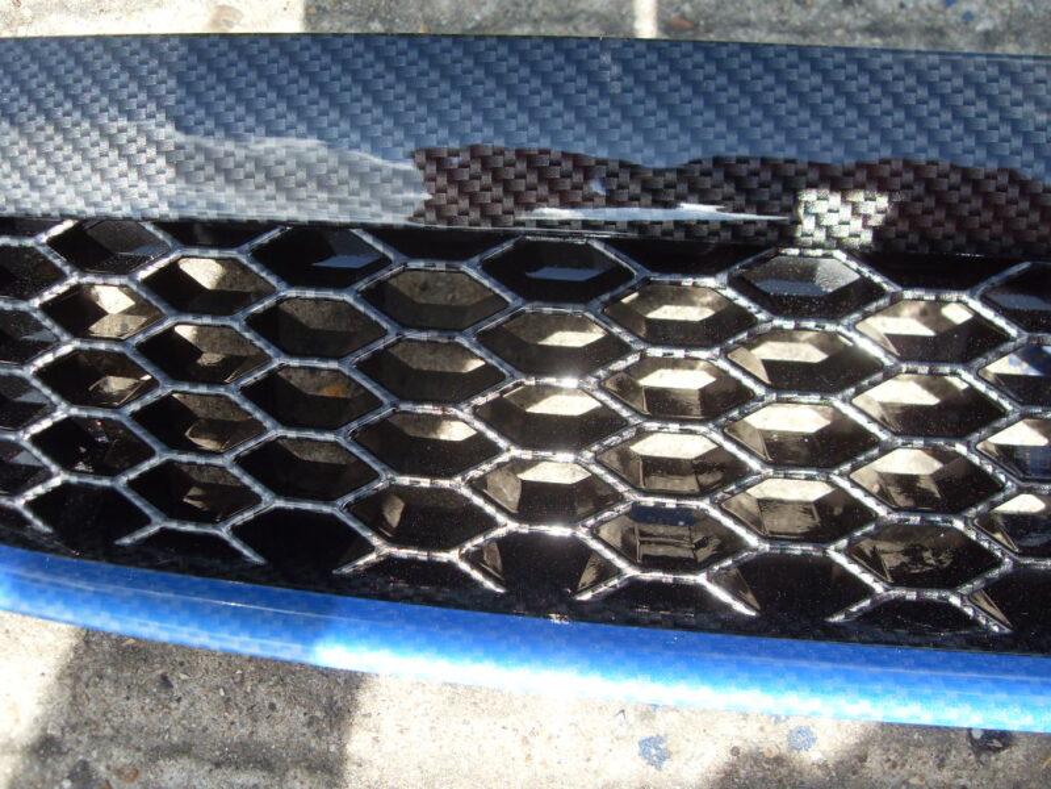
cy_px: 394
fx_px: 1063
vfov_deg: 40.7
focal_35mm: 35
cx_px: 526
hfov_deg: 52.6
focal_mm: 6.3
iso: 80
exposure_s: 1/500
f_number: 2.8
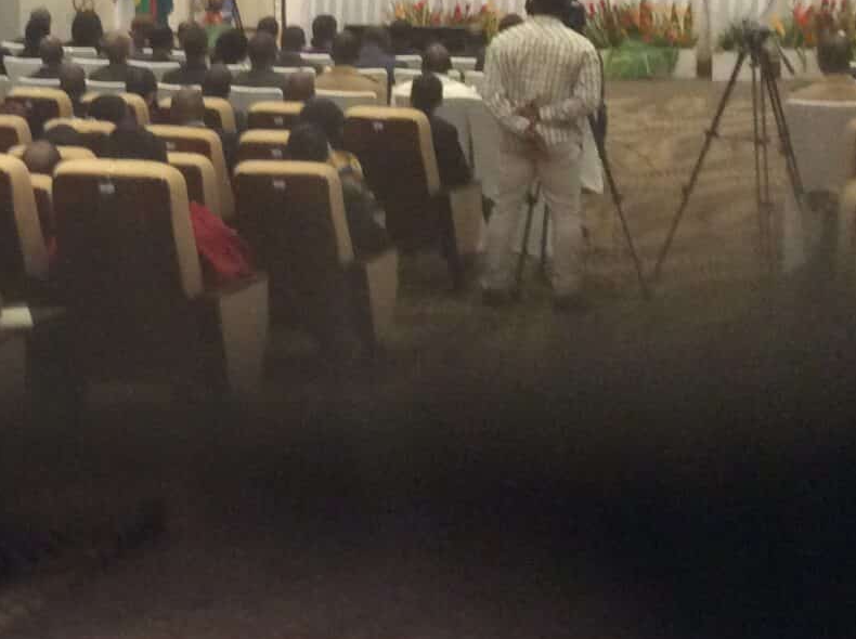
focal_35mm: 83
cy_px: 113
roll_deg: +4.0
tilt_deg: -4.6
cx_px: -107
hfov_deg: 22.2
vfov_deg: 17.6
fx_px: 2049
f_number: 2.4
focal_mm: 3.3
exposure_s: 1/25
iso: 250
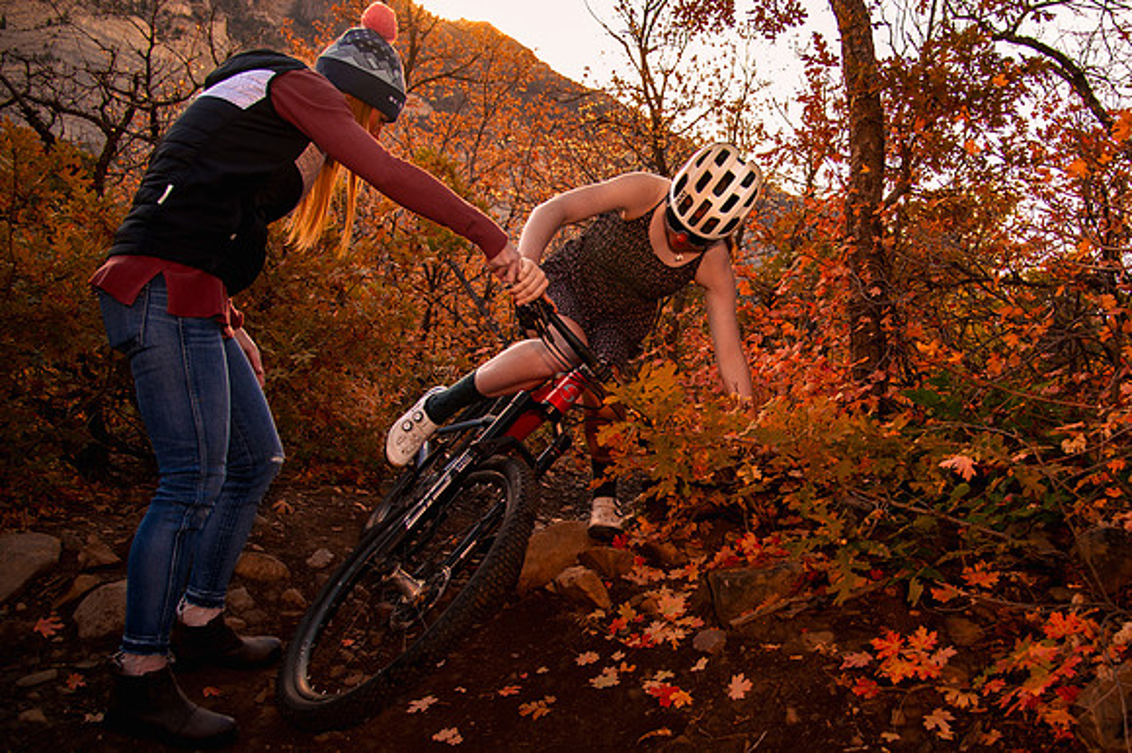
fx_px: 1047
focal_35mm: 33
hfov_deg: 56.0
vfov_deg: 39.3
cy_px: 462
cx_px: 721
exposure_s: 1/250
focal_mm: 24
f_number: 4.5
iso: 320
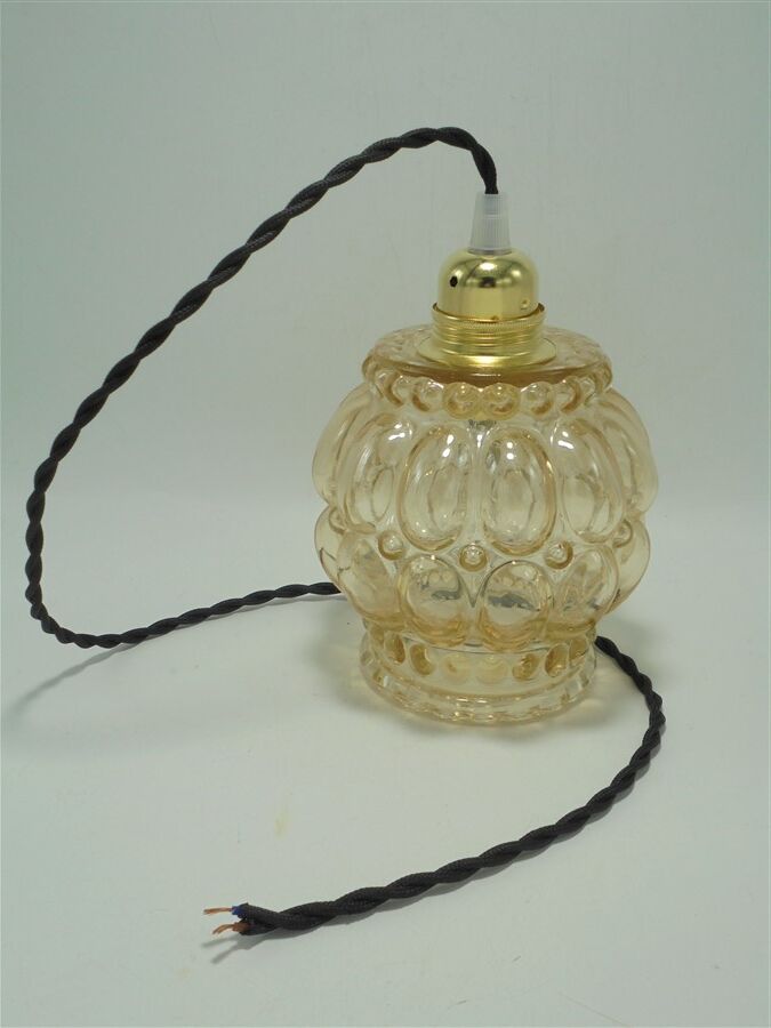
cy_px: 514
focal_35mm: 38
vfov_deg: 49.0
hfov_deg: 37.7
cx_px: 386
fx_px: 1128
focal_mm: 6.9
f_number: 4.2
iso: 100
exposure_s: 1/100
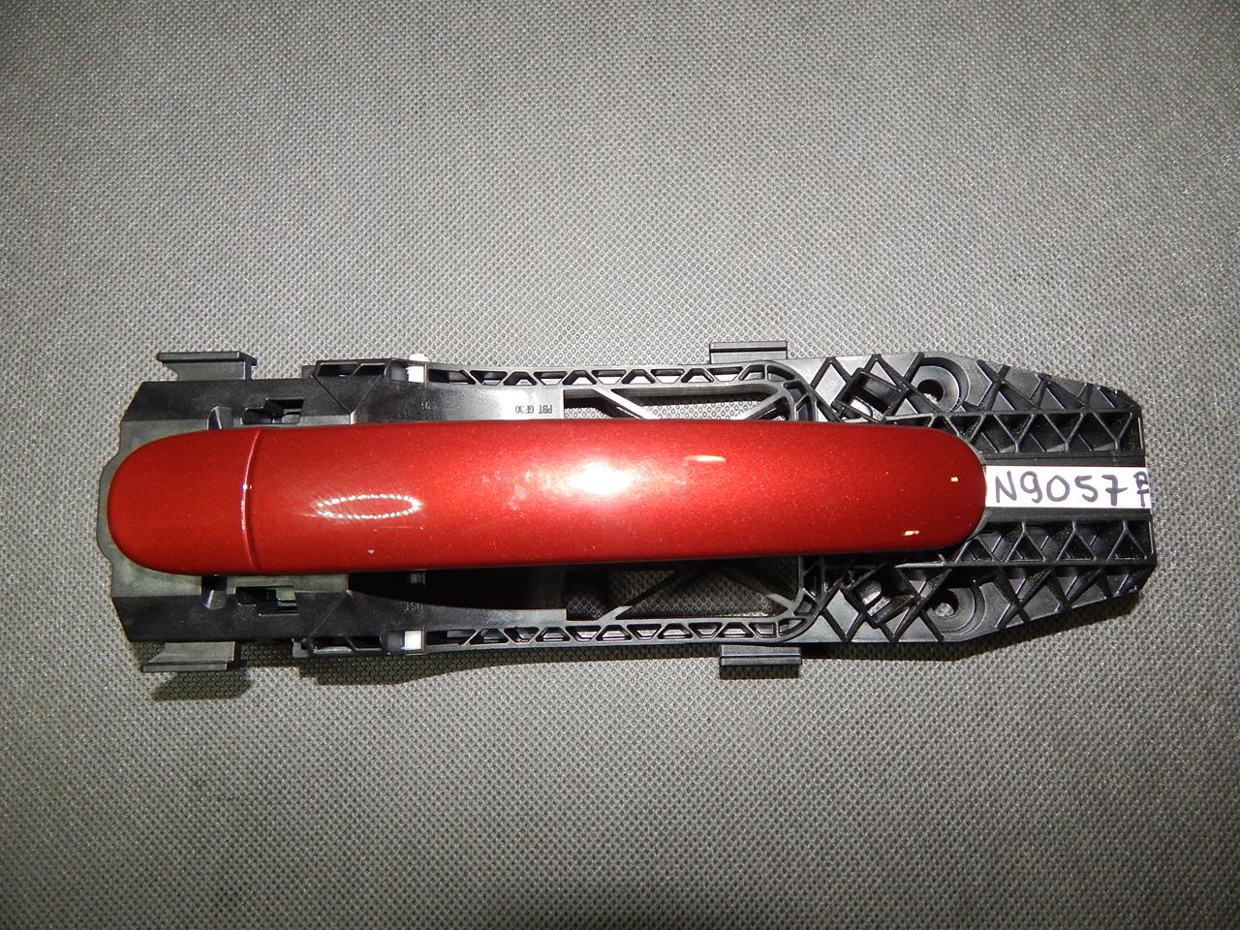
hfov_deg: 73.9
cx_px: 620
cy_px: 465
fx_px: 824
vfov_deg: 58.9
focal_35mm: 23
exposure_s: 1/30
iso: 200
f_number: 6
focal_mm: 4
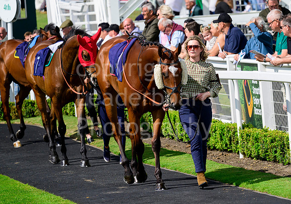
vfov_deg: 4.3
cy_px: 106
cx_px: 197
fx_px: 2737
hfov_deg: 6.1
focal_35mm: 333
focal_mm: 250
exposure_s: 1/5000
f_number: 5.6
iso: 800
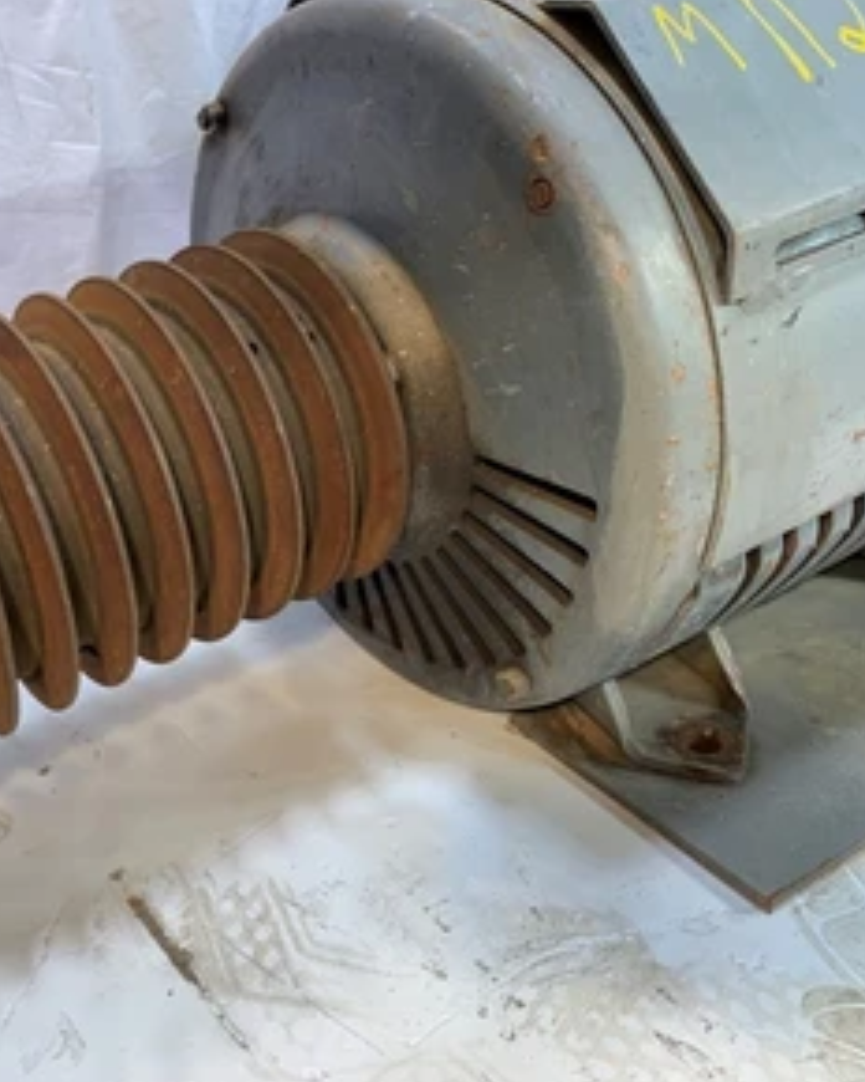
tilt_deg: -31.1
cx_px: 149
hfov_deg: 40.2
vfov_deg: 51.5
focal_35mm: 35
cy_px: 552
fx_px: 1120
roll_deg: +8.8
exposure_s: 1/60
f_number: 1.8
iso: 80
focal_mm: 4.25
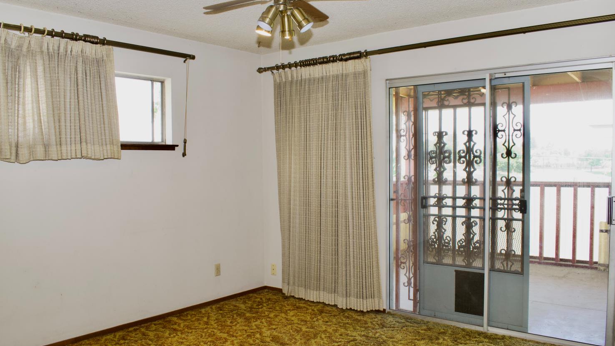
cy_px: 187
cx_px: 306
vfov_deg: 36.7
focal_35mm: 32
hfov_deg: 61.0
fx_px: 522
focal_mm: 20
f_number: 8
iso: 1600
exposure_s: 1/125
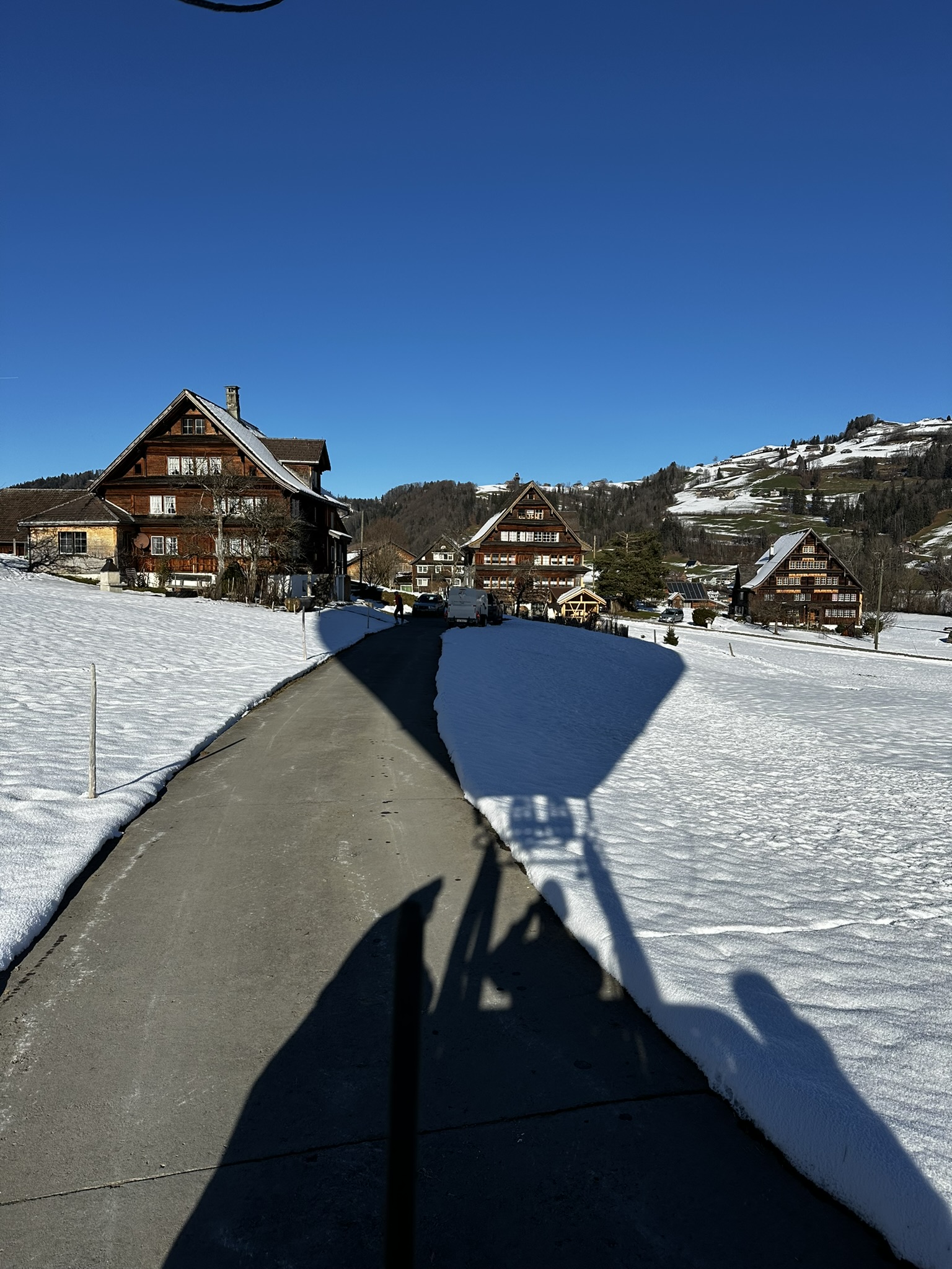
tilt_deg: -1.8
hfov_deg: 56.8
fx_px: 880
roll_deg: -1.0
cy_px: 634
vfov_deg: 71.6
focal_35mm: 24
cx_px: 476
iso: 80
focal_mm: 6.86
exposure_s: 1/7576
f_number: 1.78
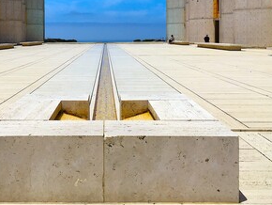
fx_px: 377
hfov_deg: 39.4
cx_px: 102
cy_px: 46
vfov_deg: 29.7
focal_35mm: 48
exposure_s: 1/3344
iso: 25
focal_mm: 4.15
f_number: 2.2
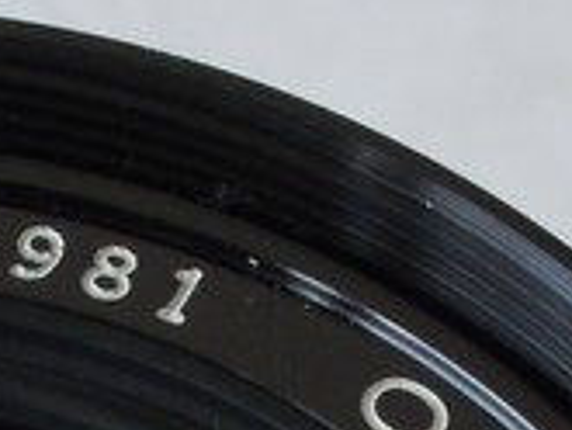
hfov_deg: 4.5
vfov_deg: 3.4
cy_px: 1193
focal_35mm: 436
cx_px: -139
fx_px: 7210
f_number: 10
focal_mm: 30
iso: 400
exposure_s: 1/25
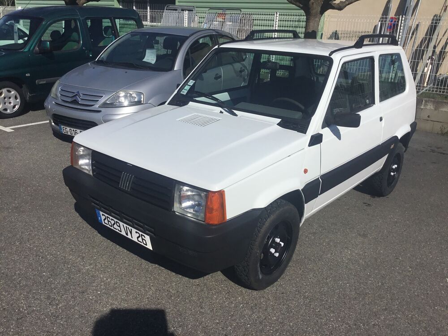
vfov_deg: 45.4
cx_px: 224
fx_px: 401
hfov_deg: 58.4
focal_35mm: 31
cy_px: 168
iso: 25
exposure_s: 1/4808
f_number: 2.4
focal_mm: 3.3
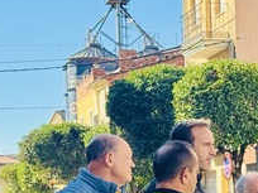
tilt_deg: -4.9
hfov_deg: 12.8
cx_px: 343
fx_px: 1111
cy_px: 291
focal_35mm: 149
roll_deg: +1.0
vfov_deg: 9.7
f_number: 1.78
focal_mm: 6.76
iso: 64
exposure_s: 1/1366
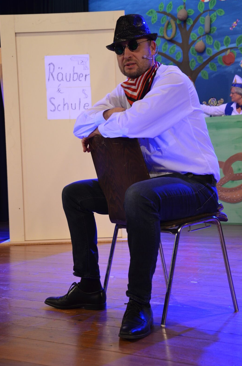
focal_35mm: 59
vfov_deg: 34.0
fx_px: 598
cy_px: 181
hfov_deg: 22.9
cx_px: 120
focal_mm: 38
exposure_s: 1/30
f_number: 4.5
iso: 900
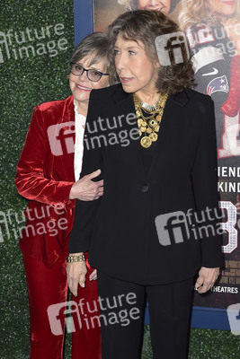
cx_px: 120
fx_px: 559
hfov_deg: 24.2
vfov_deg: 35.6
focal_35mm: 56
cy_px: 180
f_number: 6.3
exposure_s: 1/250
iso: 400
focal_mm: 56
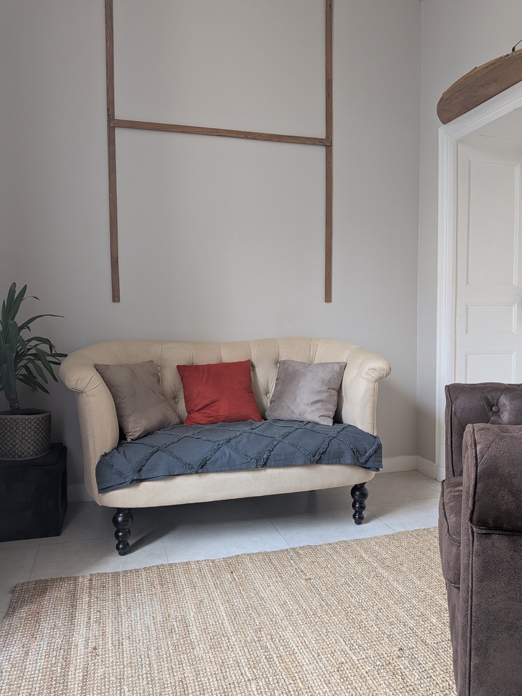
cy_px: 348
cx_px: 261
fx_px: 483
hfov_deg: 56.8
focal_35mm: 24
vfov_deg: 71.6
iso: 111
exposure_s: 1/25
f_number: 1.7
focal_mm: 4.53
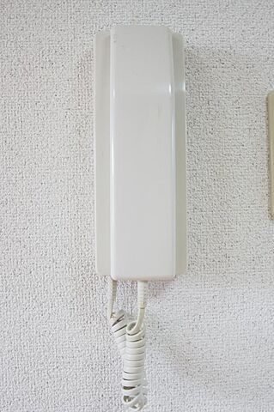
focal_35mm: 36
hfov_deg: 36.8
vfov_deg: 53.2
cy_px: 206
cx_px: 137
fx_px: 412
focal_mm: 24
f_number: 4.5
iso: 125
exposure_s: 1/40
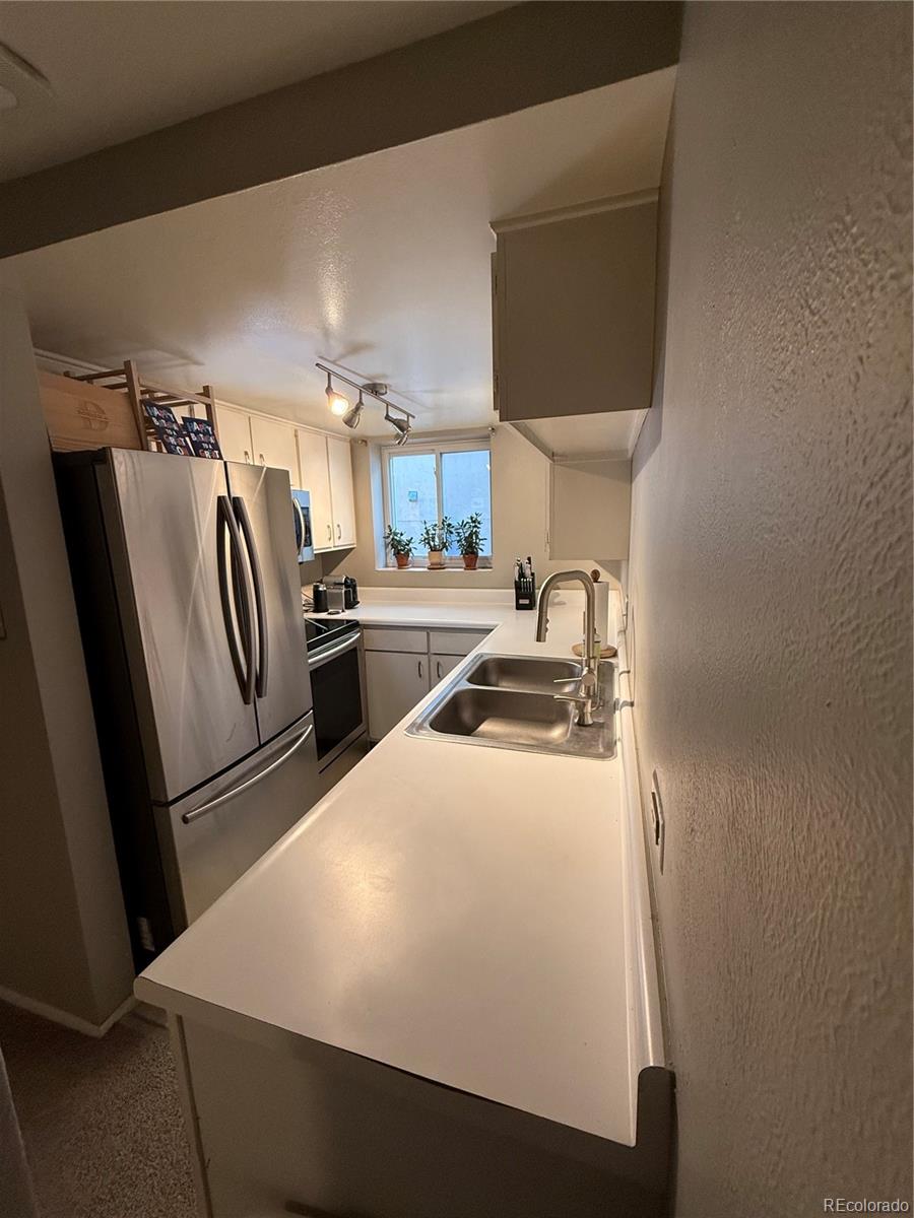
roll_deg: +1.8
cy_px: 609
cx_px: 457
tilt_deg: -8.8
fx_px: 493
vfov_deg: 102.1
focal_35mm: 14
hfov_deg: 85.7
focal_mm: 2.22
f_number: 2.2
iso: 250
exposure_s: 1/120
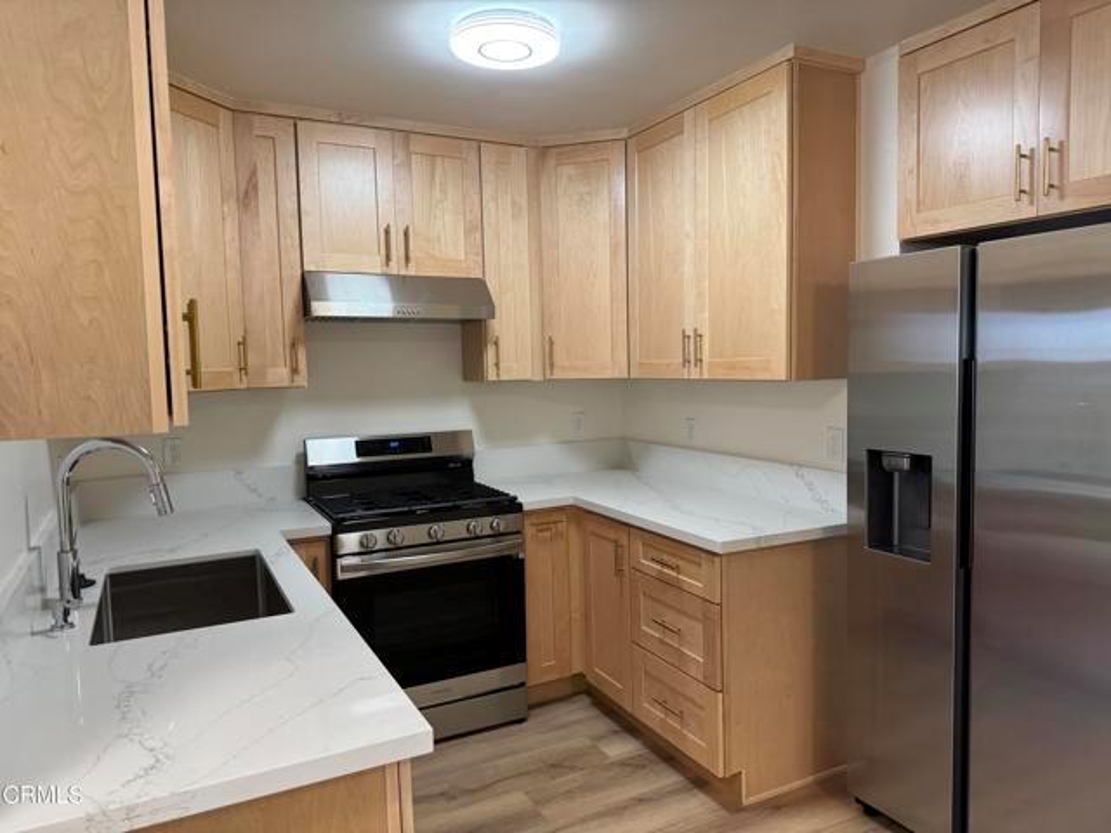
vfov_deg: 56.8
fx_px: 770
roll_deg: +0.8
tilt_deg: -4.5
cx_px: 556
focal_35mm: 24
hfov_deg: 71.6
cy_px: 416
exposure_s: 1/120
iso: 200
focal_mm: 6.76
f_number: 1.78
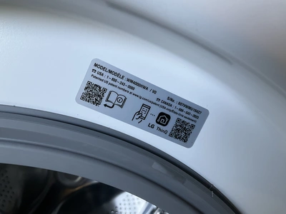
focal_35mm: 29
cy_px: 107
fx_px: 240
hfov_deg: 61.7
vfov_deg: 48.2
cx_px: 143
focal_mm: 3
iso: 80
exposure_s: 1/60
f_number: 1.8
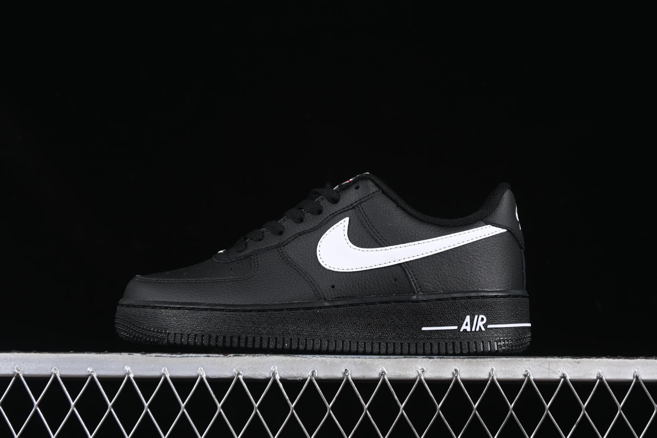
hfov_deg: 27.0
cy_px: 219
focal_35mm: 75
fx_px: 1369
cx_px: 328
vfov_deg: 18.2
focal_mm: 50
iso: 160
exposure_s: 1/60
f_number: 6.3
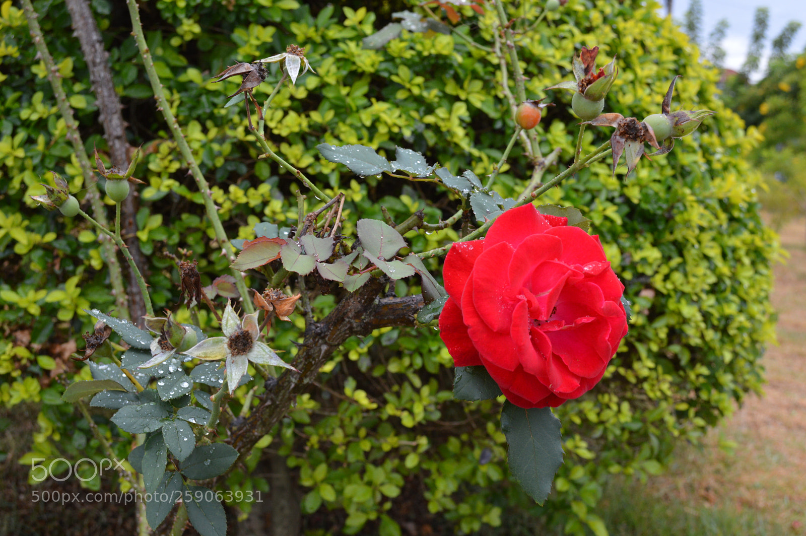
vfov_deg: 30.8
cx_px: 403
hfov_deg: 45.0
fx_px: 973
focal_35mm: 44
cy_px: 268
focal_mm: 29
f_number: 7.1
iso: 400
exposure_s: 1/60
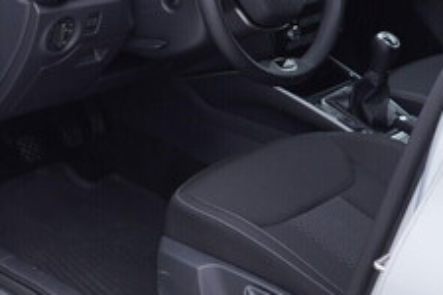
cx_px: -61
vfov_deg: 15.5
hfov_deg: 21.7
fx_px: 1083
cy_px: 143
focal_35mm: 88
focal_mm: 24
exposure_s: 1/50
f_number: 3.2
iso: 125
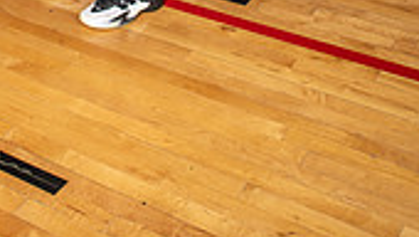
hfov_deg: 25.1
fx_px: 923
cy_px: -301
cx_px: 84
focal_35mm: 83
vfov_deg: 12.2
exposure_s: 1/250
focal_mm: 30
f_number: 6.3
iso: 320
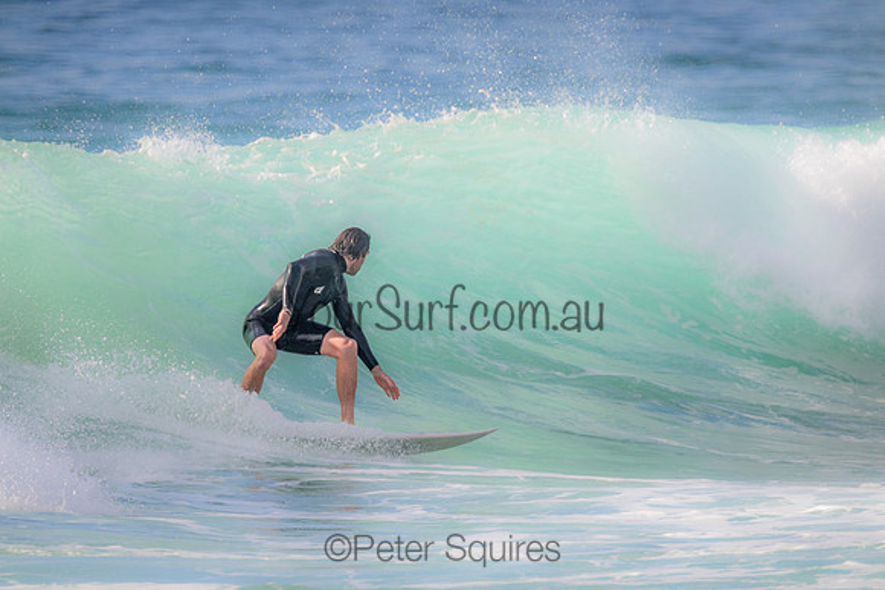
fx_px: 19670
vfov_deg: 1.7
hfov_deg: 2.6
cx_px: 442
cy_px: 295
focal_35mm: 800
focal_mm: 800
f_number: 11
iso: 2000
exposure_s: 1/2000
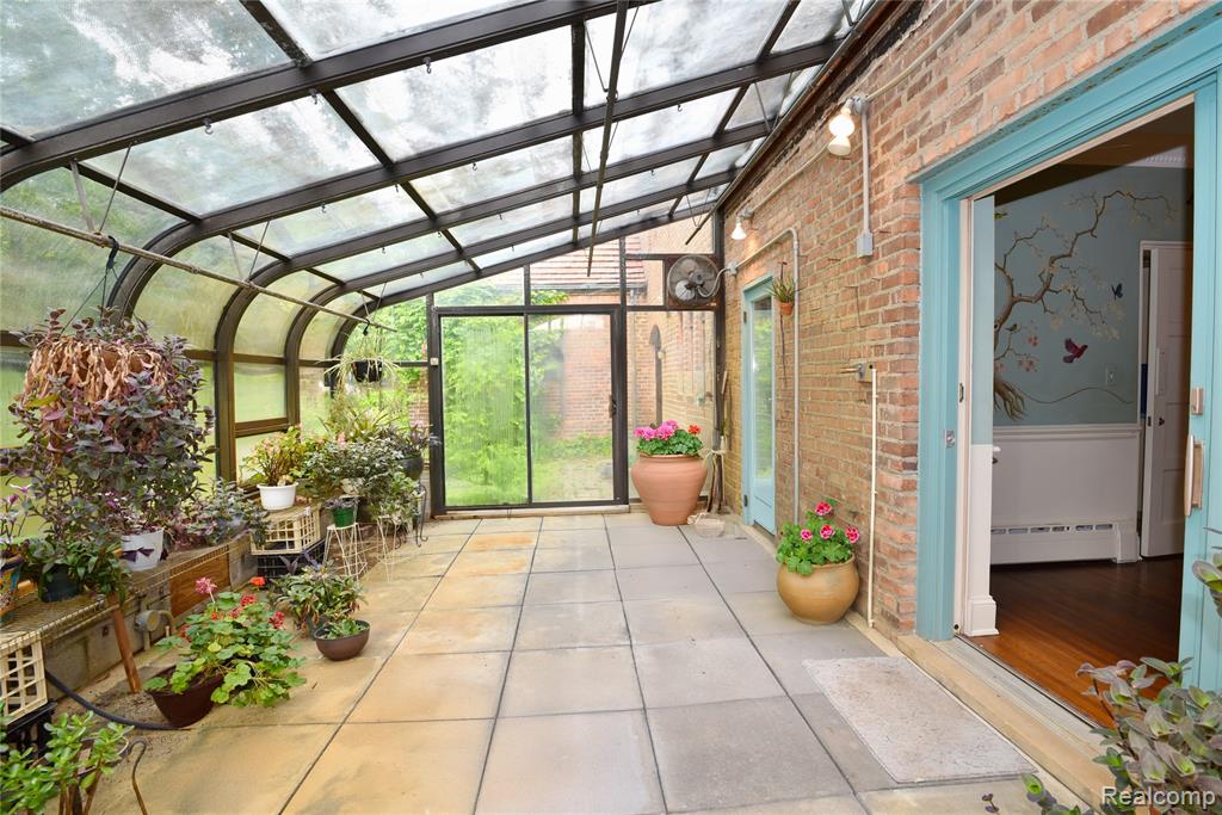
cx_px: 611
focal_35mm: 17
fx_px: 577
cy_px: 408
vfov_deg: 70.5
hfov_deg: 93.3
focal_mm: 17
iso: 320
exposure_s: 1/60
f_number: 8
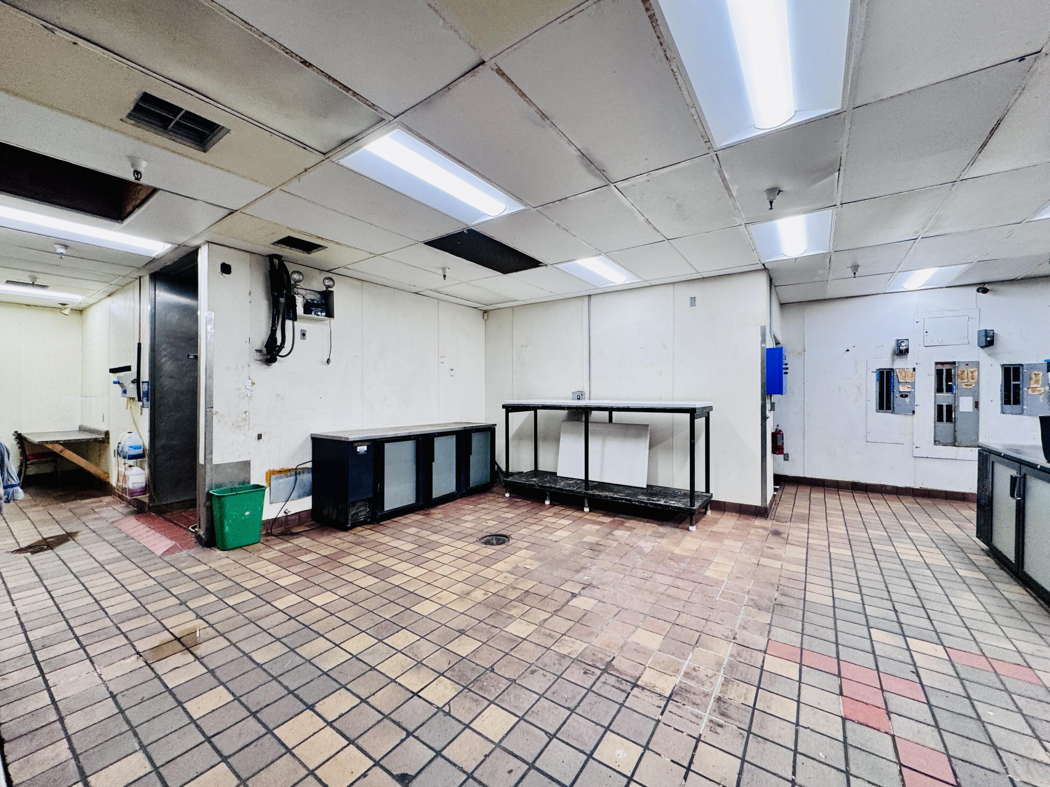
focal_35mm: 14
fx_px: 425
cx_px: 525
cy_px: 394
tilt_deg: -0.6
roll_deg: -0.1
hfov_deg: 102.1
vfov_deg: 85.7
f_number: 2.2
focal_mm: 2.22
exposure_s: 1/120
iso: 160
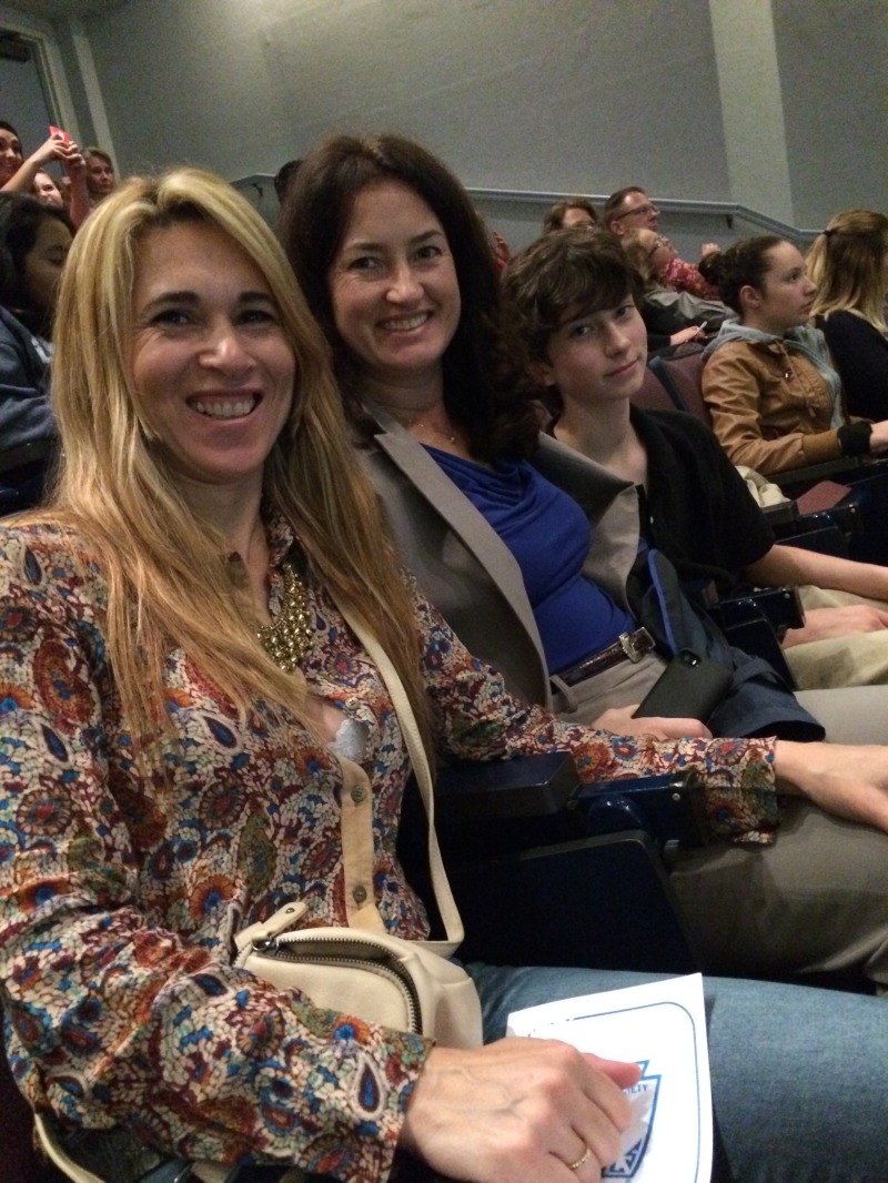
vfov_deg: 61.6
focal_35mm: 29
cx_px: 444
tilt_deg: -14.8
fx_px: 992
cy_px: 592
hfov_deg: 48.2
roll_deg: +12.6
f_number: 2.2
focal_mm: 4.15
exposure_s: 1/15
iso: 800
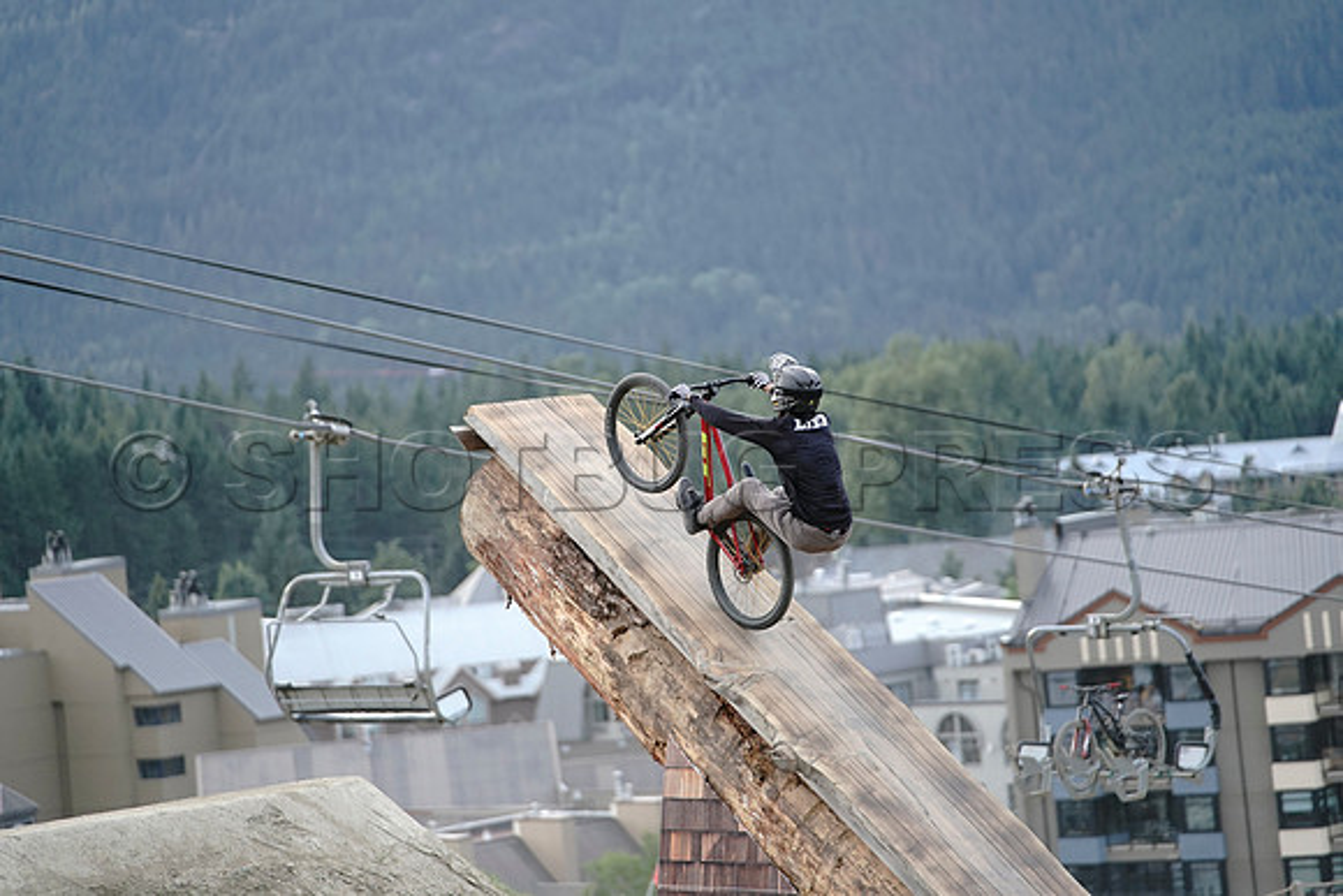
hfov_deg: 14.9
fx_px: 5149
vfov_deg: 9.9
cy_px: 448
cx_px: 672
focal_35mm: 138
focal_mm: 138
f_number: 2.8
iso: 1600
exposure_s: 1/1600
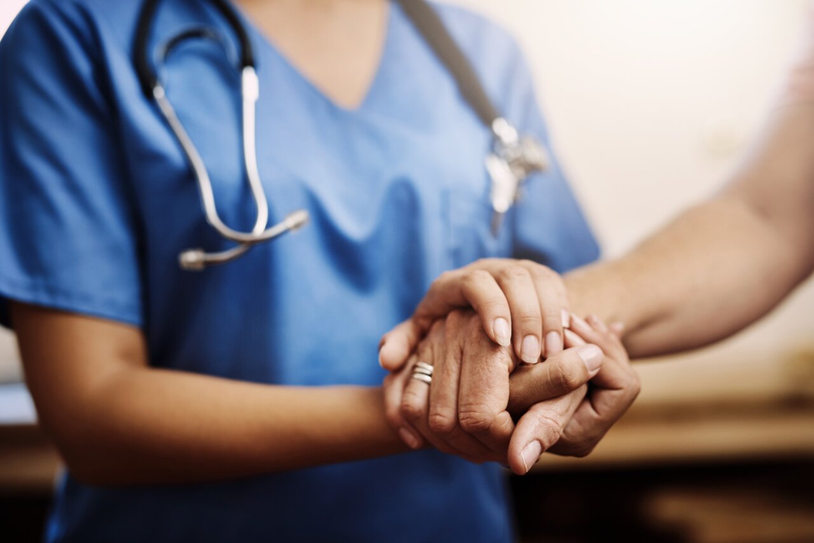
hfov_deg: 39.6
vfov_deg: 27.0
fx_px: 1131
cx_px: 407
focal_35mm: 50
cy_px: 272
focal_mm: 50
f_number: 2
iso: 320
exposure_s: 1/160
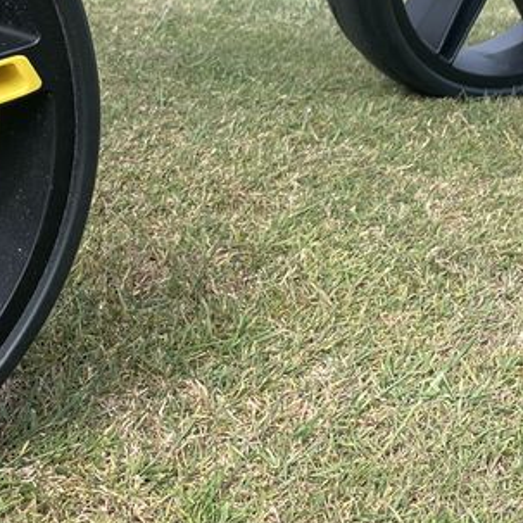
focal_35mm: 97
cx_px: -55
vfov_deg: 17.8
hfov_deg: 17.3
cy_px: 95
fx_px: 1658
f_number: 1.6
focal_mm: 4.2
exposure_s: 1/888
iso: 32
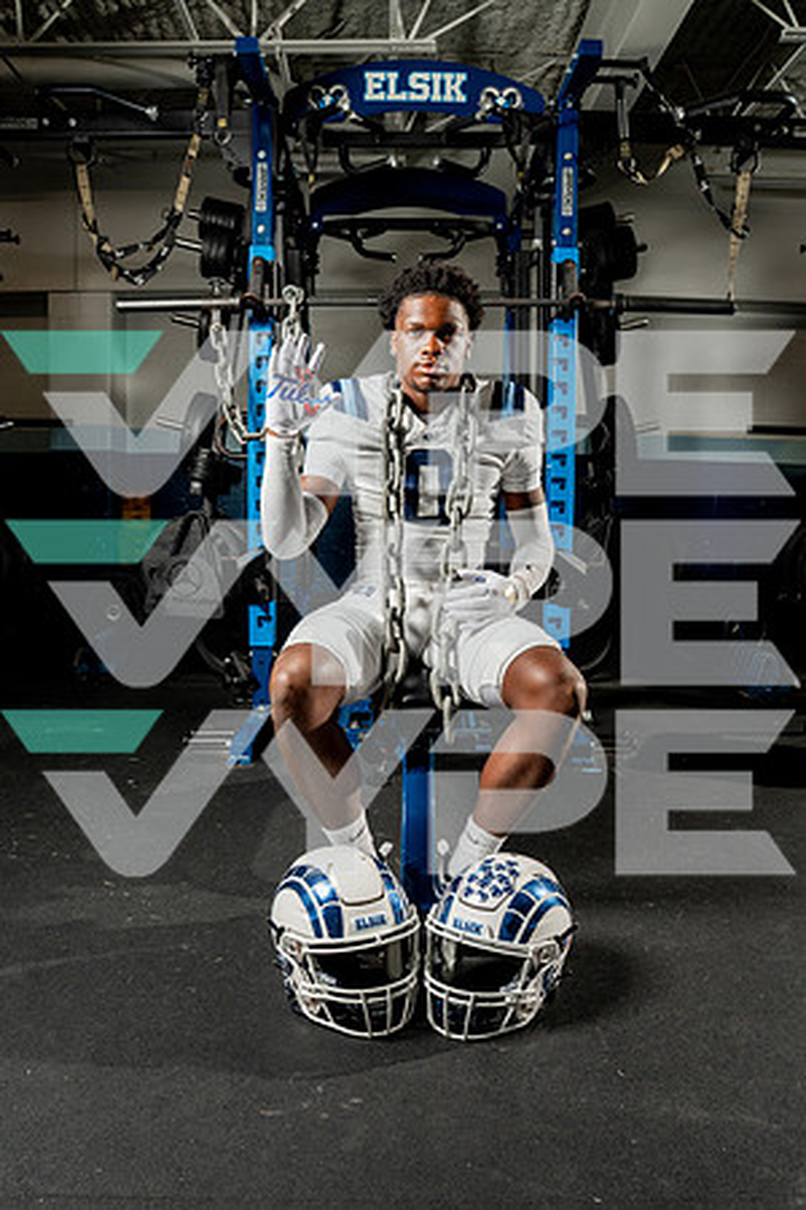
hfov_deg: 49.6
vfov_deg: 69.4
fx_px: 873
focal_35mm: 26
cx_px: 403
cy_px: 605
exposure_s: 1/200
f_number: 7.1
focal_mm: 26
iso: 640
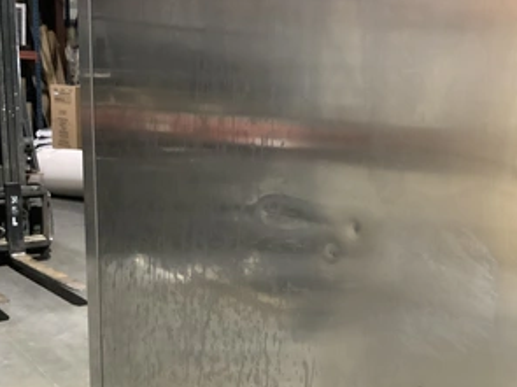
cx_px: 321
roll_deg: -2.2
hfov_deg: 44.5
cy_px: 247
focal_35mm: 42
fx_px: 627
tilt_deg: -14.1
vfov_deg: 34.1
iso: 320
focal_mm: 3.3
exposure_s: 1/40
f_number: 2.4
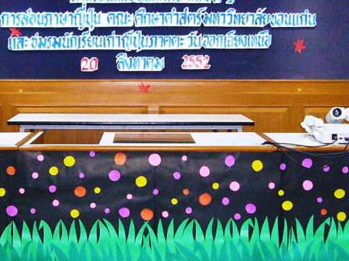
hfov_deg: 27.4
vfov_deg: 20.7
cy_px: 124
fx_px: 716
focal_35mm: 71
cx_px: 151
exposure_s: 1/30
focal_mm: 4.7
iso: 400
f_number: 2.8
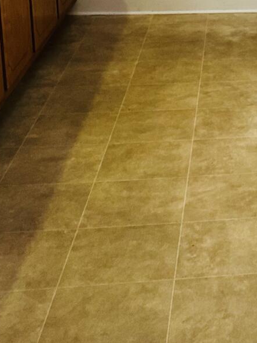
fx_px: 803
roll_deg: -3.4
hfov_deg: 16.5
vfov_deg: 23.2
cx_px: 388
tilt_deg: -13.3
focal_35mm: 81
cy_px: 1
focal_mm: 6.86
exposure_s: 1/60
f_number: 1.78
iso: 400
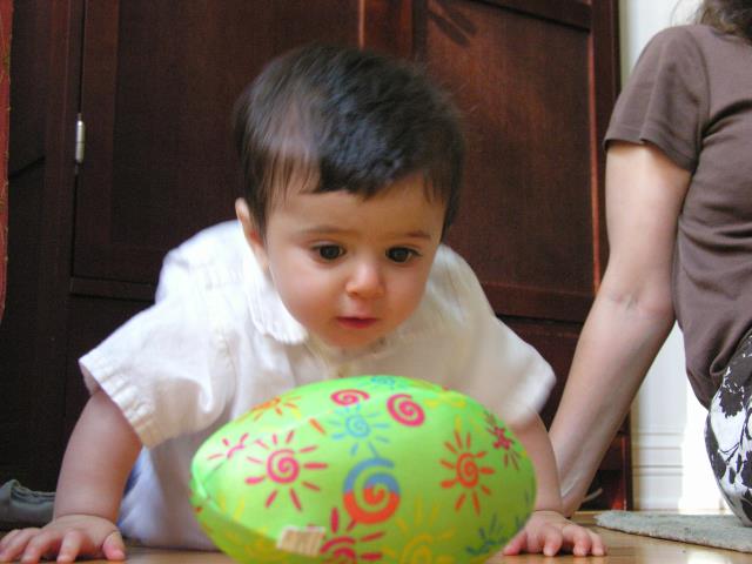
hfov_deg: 32.7
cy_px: 282
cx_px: 376
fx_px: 1282
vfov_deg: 24.8
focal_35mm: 59
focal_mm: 15
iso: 400
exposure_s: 1/18.3
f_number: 3.2
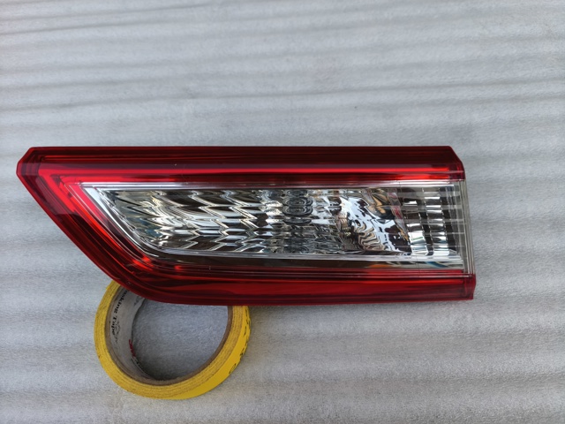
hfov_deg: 73.9
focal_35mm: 23
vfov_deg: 58.9
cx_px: 282
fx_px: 375
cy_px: 212
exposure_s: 1/50
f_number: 1.7
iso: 250
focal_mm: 5.35
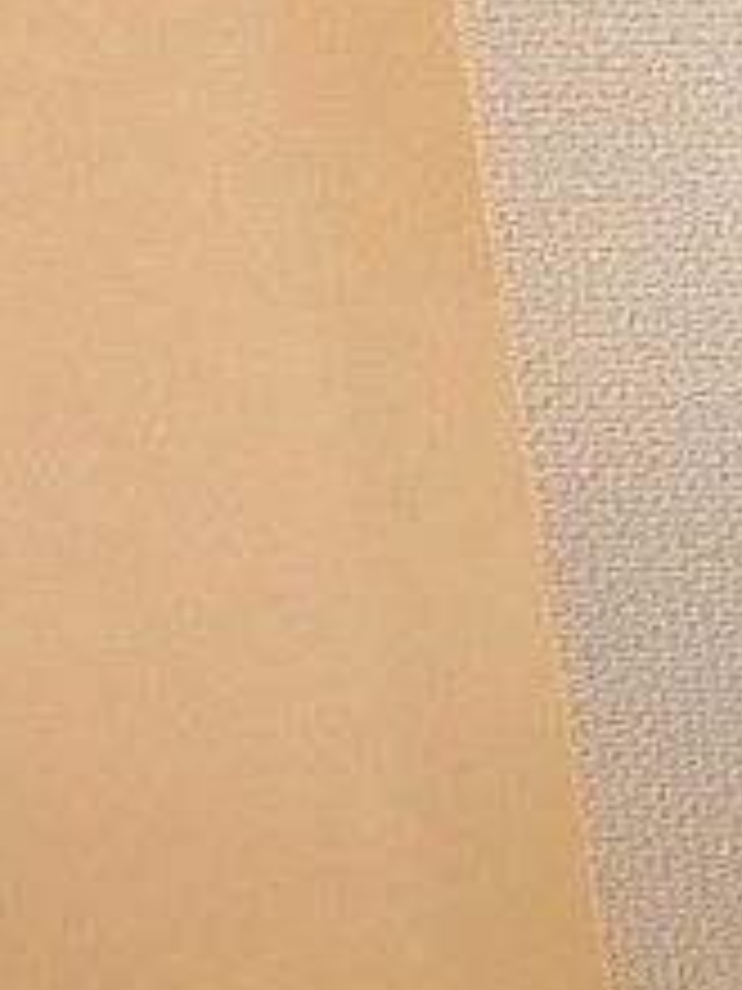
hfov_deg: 18.1
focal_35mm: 61
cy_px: 54
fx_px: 1743
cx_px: 1394
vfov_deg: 30.0
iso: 125
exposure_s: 1/30
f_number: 3.5
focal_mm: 3.7
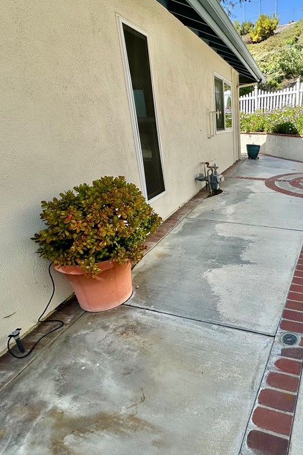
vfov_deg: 78.6
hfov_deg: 51.1
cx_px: 268
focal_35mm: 22
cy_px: 221
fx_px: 278
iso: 40
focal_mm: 2.22
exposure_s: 1/2053
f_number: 2.2
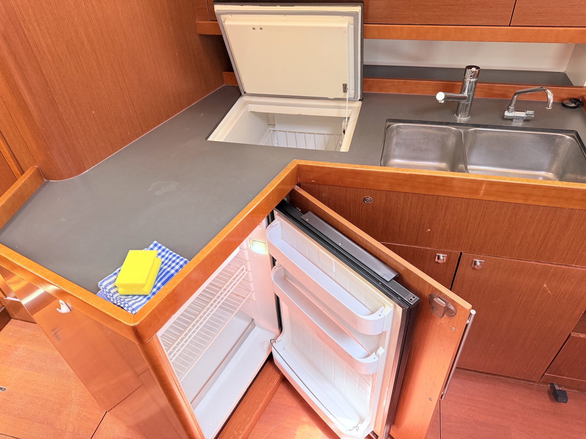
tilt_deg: -40.3
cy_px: 220
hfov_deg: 71.6
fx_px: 406
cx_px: 293
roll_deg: +3.5
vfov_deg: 56.8
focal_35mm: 24
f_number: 1.78
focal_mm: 6.76
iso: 200
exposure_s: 1/121
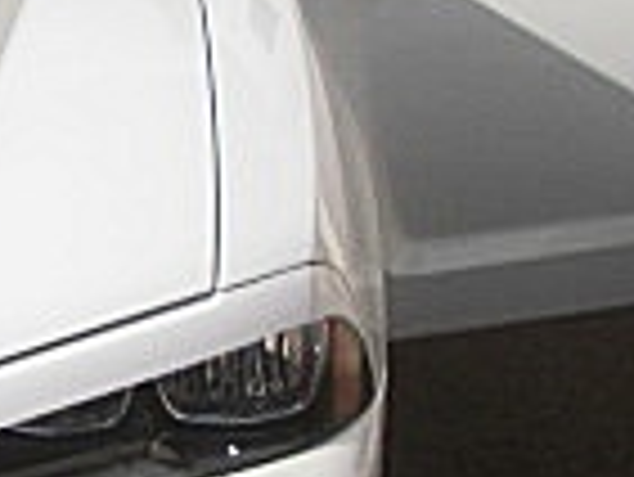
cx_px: -360
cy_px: 162
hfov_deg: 11.5
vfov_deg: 9.1
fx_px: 2988
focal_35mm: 163
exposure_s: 1/160
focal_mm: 6.3
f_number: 7.9
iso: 50
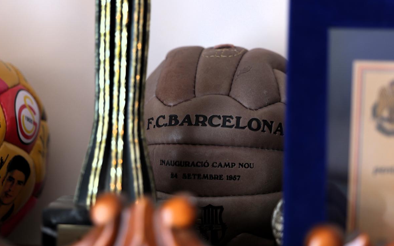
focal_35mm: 71
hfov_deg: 29.0
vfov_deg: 18.3
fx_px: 762
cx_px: 196
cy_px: 126
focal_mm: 69
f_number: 4
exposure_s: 1/50
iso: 1000
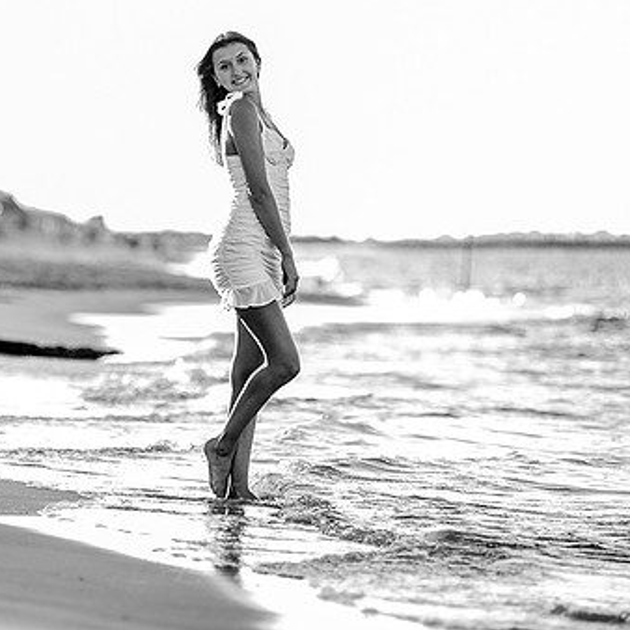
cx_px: 248
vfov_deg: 7.1
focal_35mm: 248
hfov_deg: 7.1
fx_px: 5106
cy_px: 310
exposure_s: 1/500
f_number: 4
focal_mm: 170
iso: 500
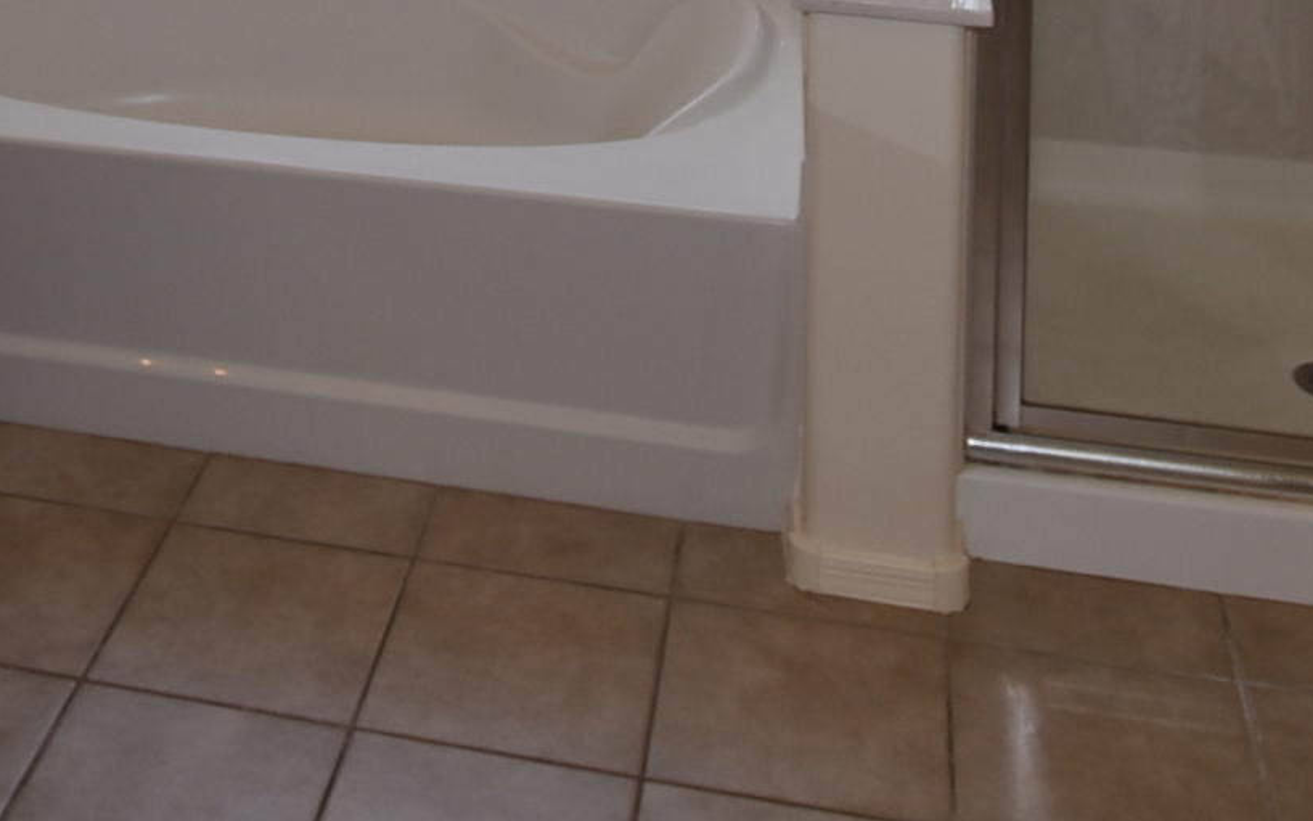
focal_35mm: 56
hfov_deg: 35.3
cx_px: 292
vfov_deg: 19.4
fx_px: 2004
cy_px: -501
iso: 200
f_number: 5.6
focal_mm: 10
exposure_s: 1/125
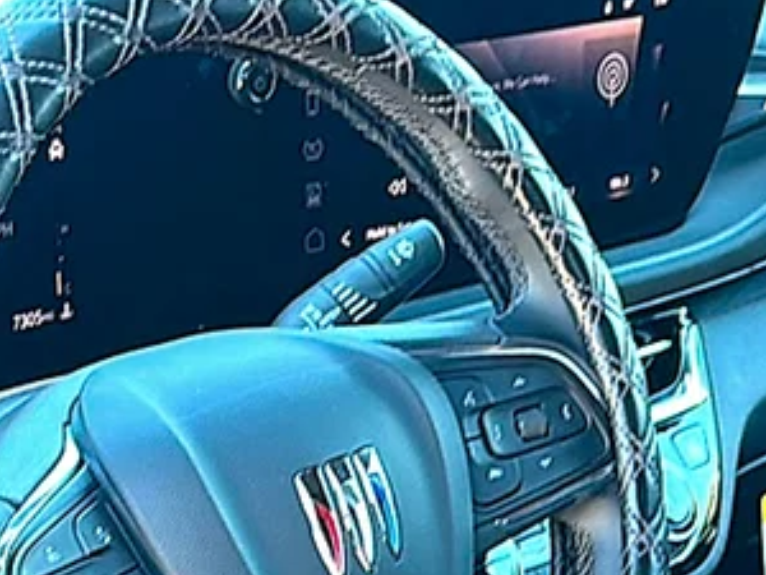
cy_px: 566
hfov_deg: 21.5
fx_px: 2014
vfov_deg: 15.9
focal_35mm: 91
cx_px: 457
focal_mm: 6.86
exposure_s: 1/131
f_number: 1.78
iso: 125
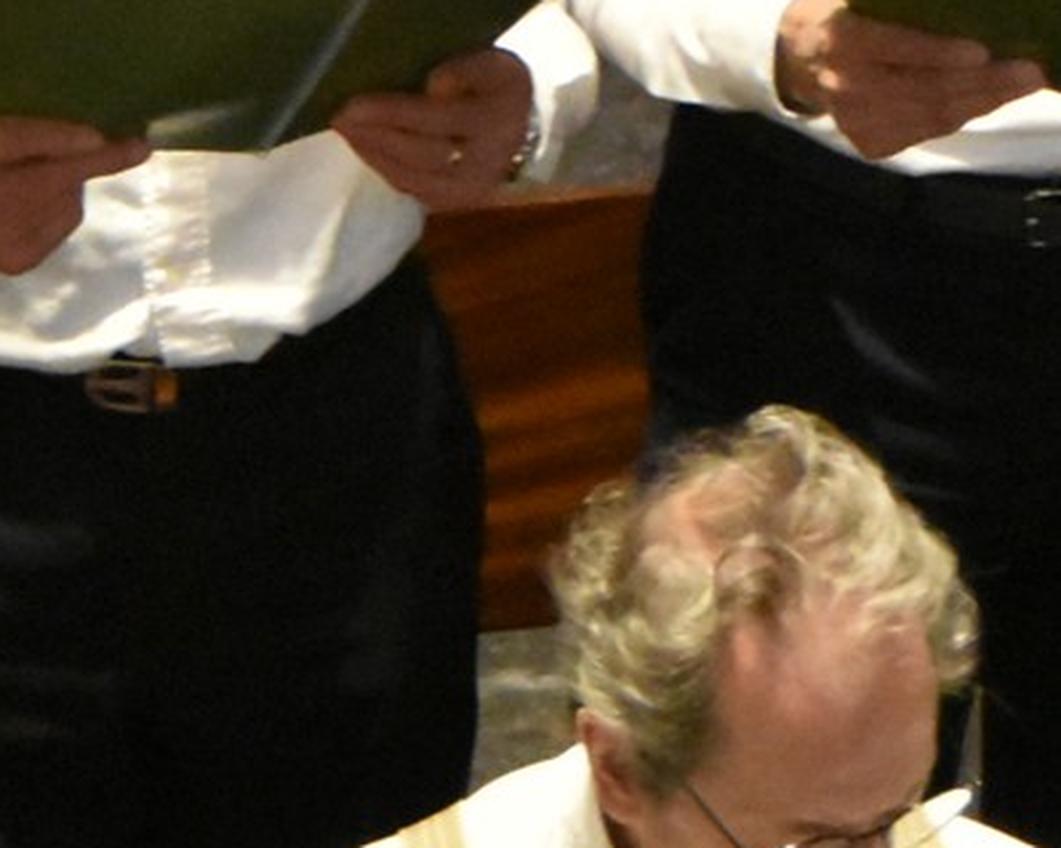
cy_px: 65
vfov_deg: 2.8
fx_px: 17056
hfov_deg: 3.6
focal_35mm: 543
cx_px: 1256
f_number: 5
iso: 8000
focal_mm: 75
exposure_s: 1/125
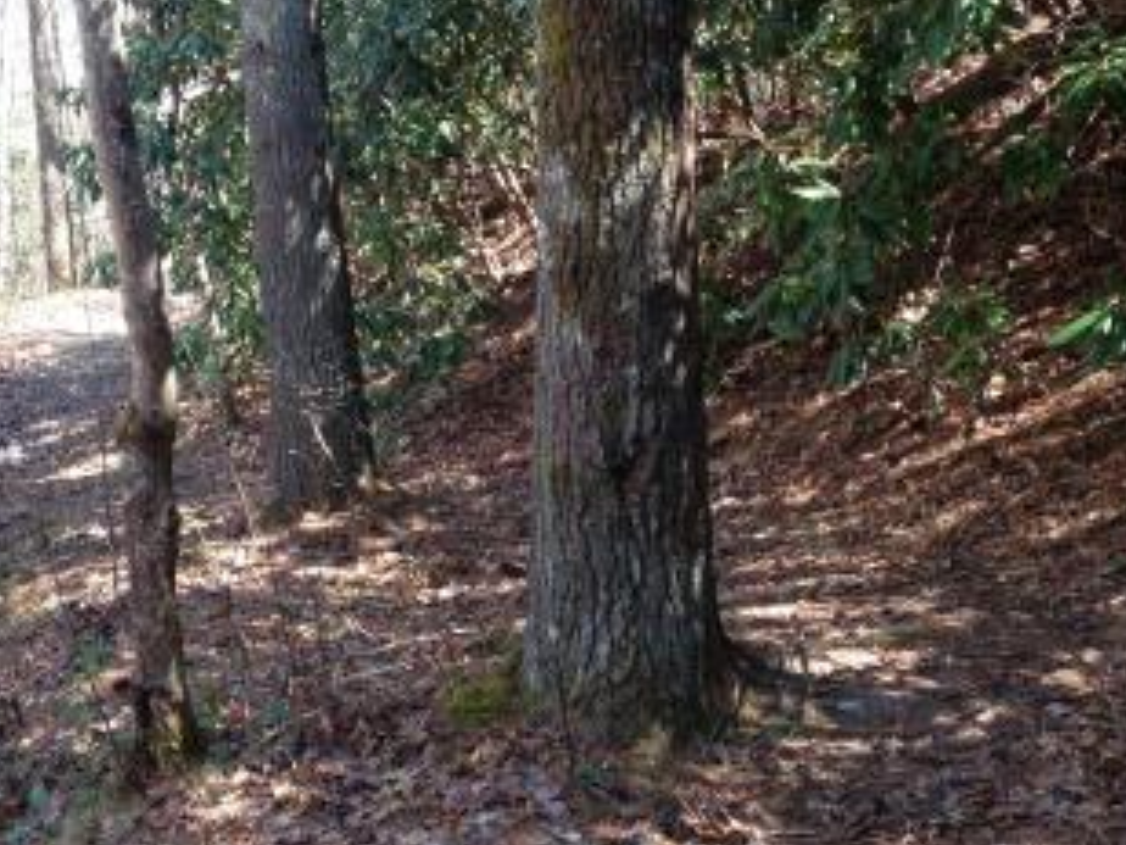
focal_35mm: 66
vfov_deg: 22.3
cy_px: 417
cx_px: 589
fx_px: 2147
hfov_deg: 29.4
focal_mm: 4.28
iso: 80
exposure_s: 1/120
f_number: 2.4
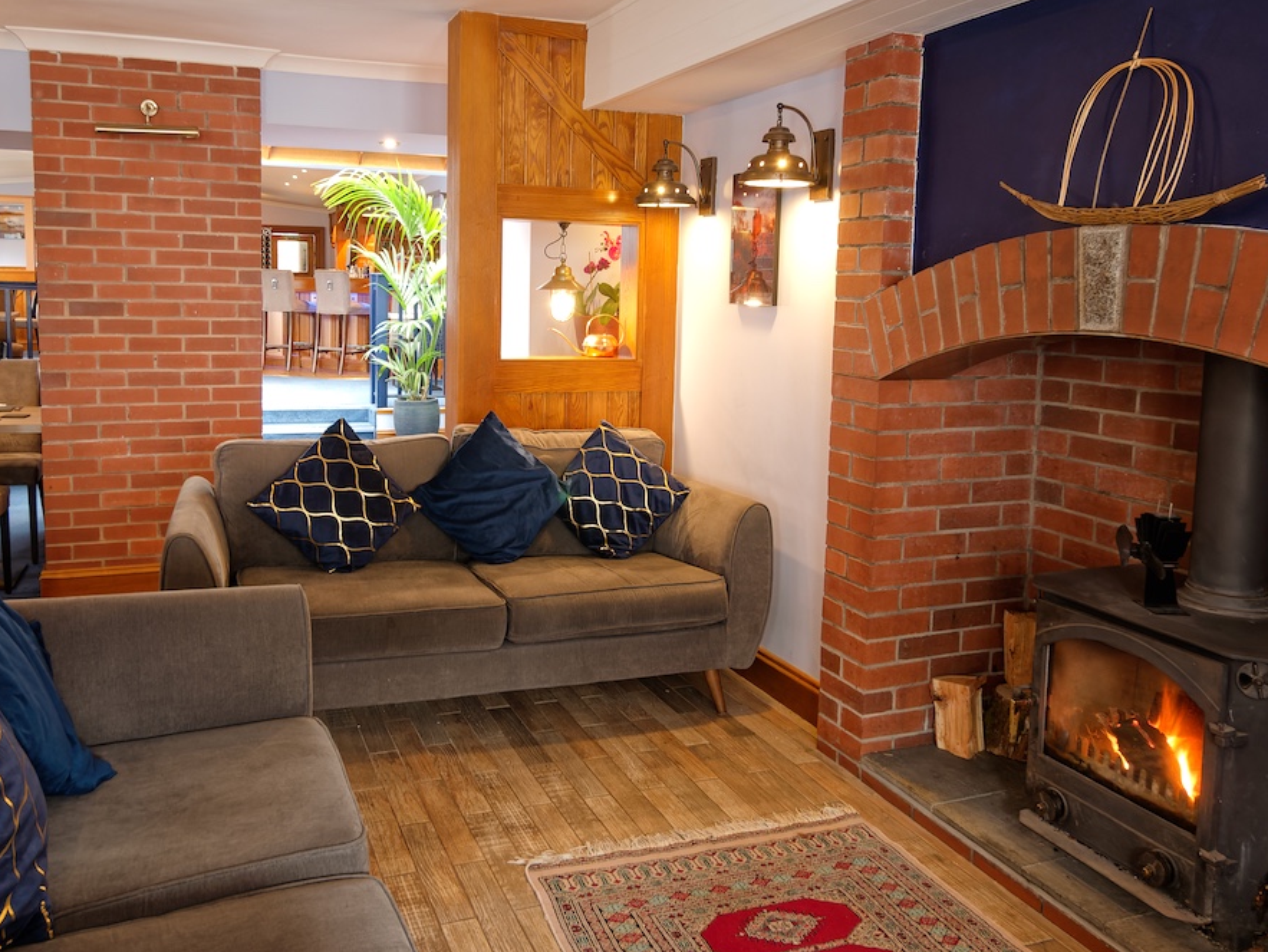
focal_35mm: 29
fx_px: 1063
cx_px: 570
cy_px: 392
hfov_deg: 61.5
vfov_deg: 48.0
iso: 200
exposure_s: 1/2
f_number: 6.3
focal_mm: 10
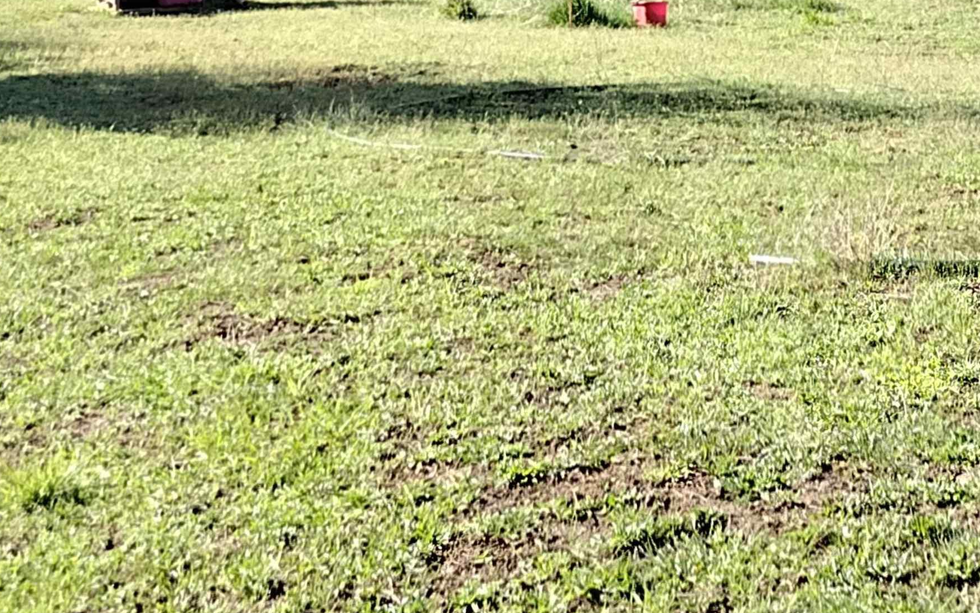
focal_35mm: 50
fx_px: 1335
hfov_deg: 38.6
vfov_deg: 25.5
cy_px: 154
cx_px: 795
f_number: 1.7
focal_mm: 4.71
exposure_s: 1/679
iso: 100
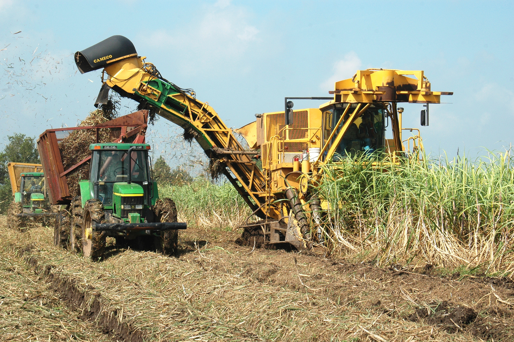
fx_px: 1412
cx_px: 257
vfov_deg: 13.8
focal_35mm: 99
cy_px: 171
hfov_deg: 20.6
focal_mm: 66
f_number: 10
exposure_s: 1/400
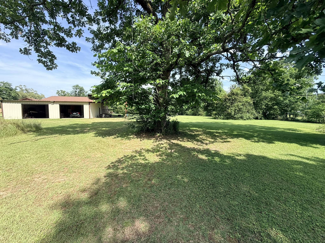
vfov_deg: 85.7
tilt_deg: -2.9
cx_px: 162
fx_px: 131
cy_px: 122
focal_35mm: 14
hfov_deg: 102.1
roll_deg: -0.1
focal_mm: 2.22
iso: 64
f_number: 2.2
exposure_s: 1/726
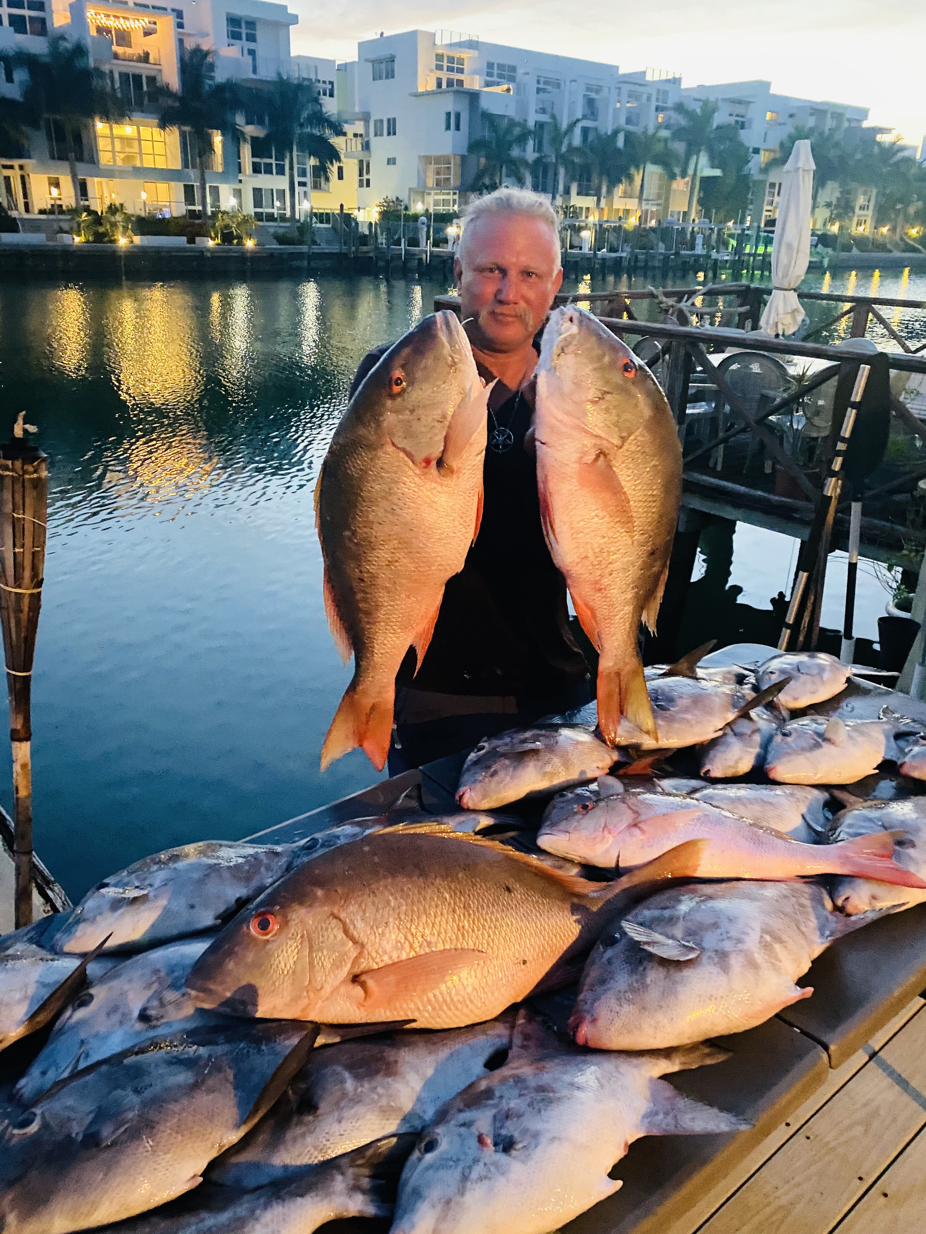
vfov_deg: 67.3
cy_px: 617
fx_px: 927
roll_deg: -0.9
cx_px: 463
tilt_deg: -21.6
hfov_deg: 53.1
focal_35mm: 26
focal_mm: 4.25
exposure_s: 1/17
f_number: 1.8
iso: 800
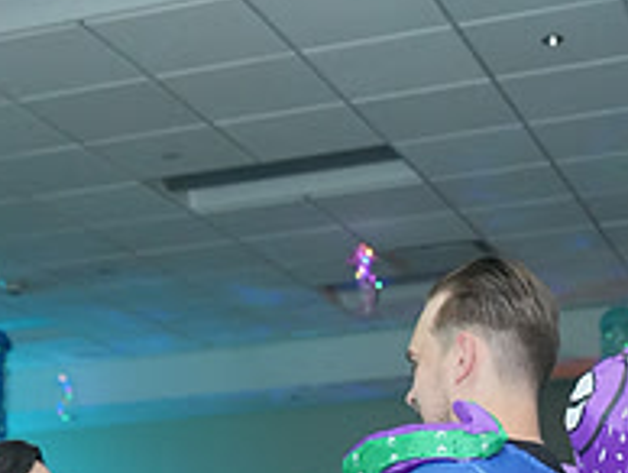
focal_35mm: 92
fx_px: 1671
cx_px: 244
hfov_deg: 21.2
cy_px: 836
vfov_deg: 14.3
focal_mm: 32
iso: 4000
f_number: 4
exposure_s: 1/200
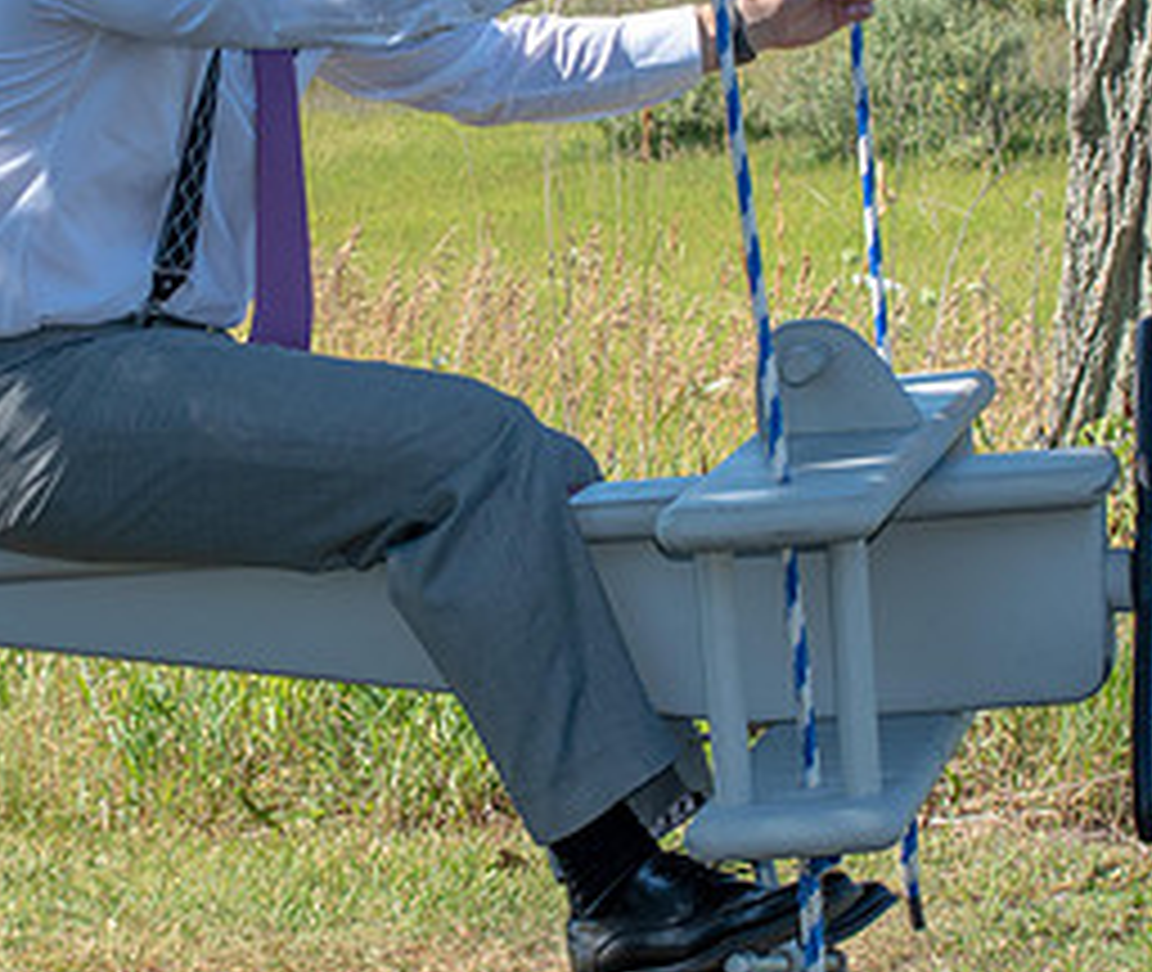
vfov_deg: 9.9
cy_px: 248
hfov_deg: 11.8
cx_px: 494
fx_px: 5573
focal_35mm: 160
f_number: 9
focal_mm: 42
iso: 100
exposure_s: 1/200
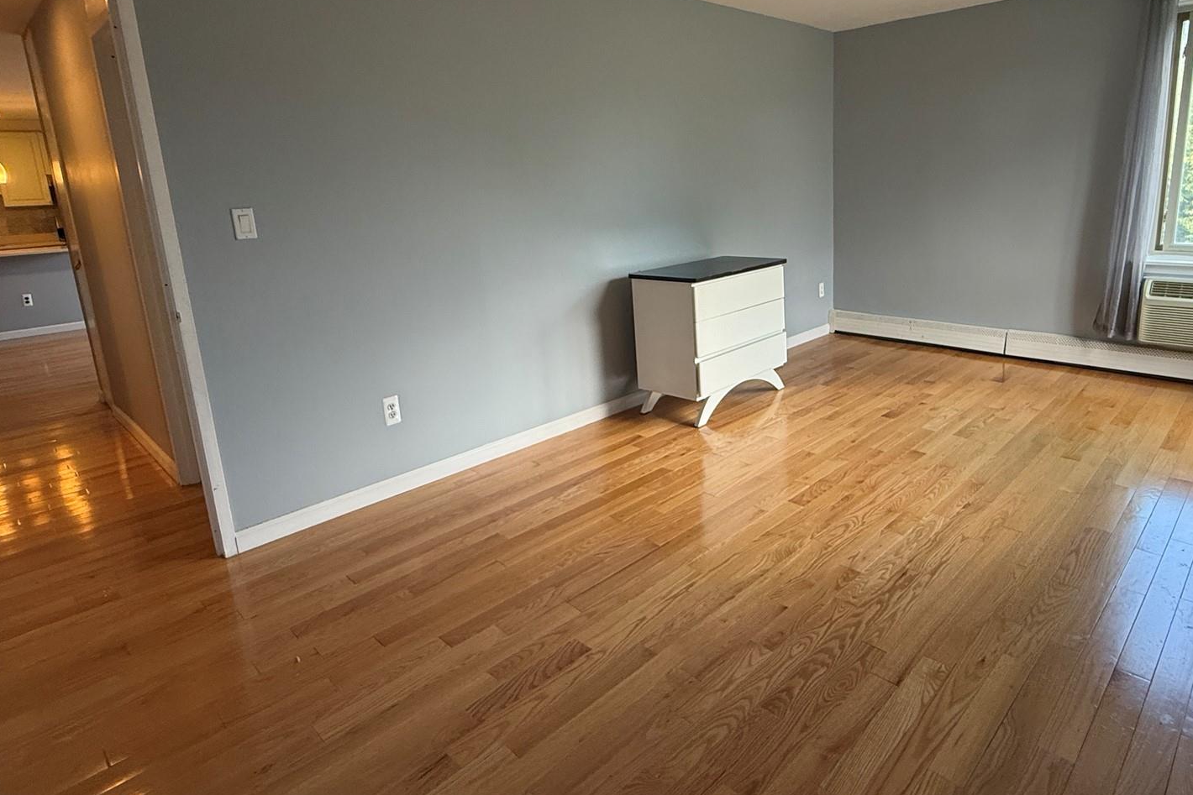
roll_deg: +2.3
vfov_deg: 59.1
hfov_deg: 80.7
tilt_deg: -11.4
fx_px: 696
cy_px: 323
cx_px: 680
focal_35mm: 21
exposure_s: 1/120
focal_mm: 2.22
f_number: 2.2
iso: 250
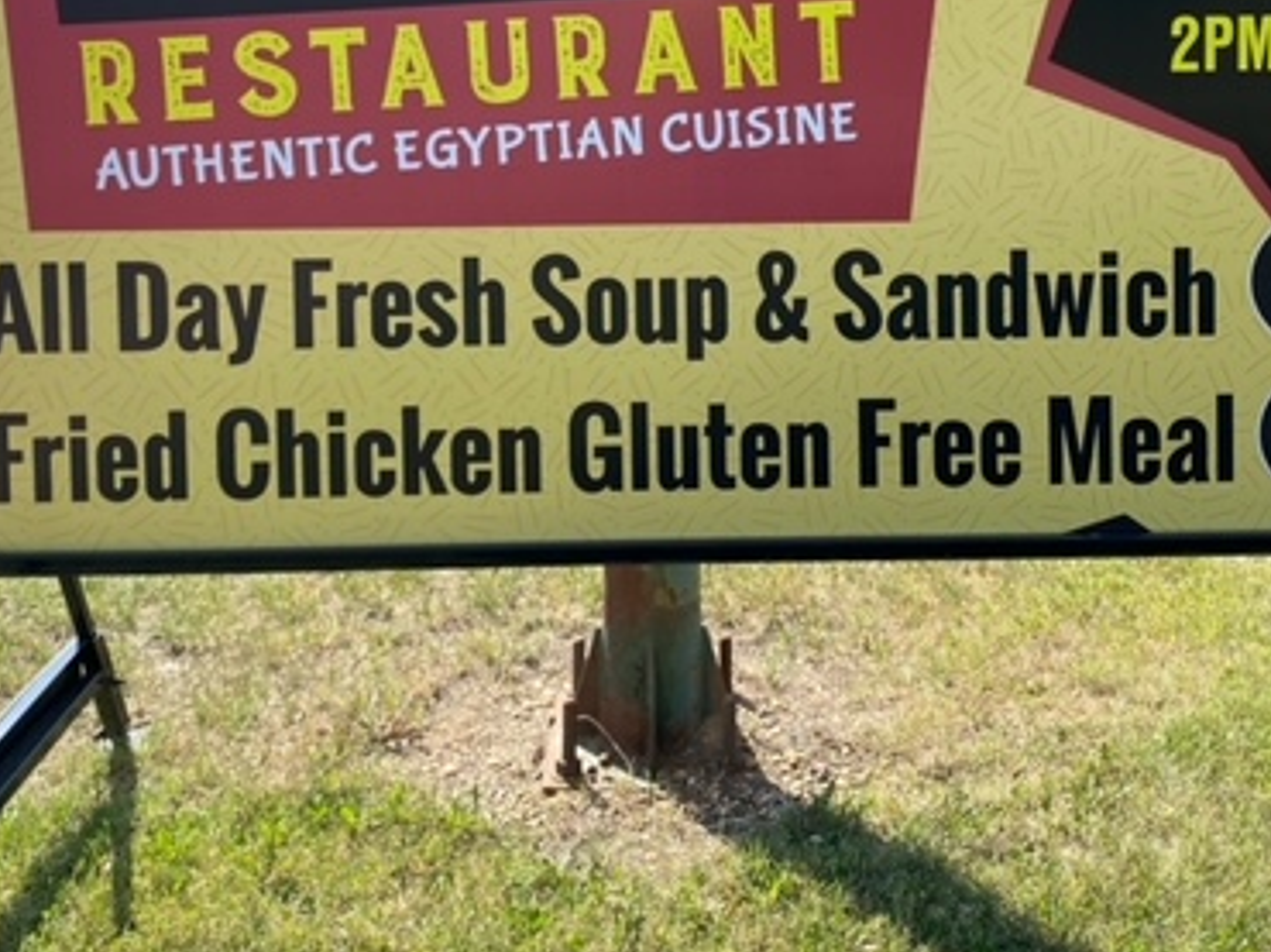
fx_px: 1651
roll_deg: -1.2
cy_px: 148
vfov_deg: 31.1
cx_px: 670
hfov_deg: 42.1
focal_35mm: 45
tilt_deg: -8.2
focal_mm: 4.25
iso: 32
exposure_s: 1/1007
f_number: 1.8
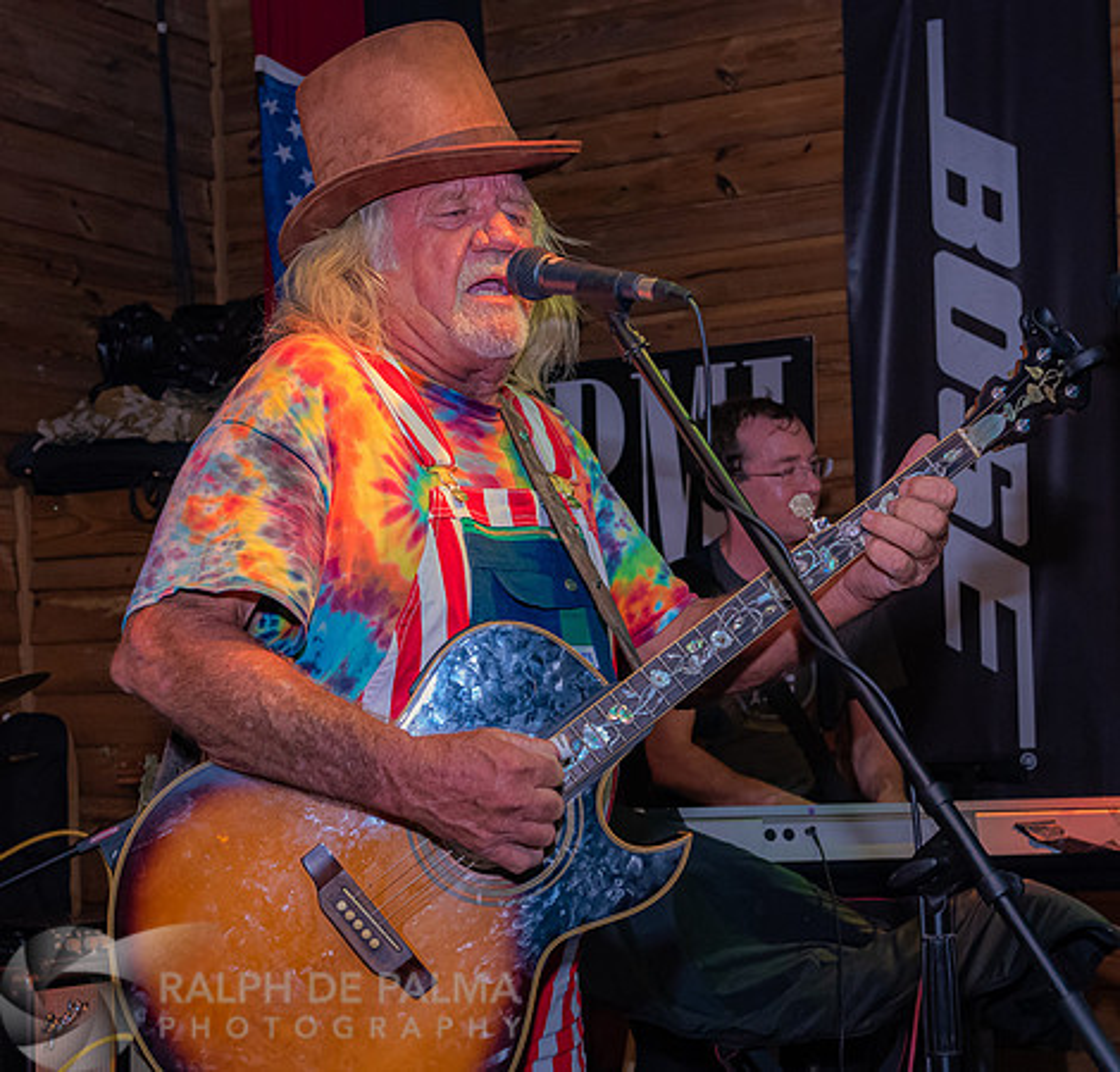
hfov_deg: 26.6
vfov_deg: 25.4
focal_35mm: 66
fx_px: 2370
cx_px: 541
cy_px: 654
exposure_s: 1/160
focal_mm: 38
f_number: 5.6
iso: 2000
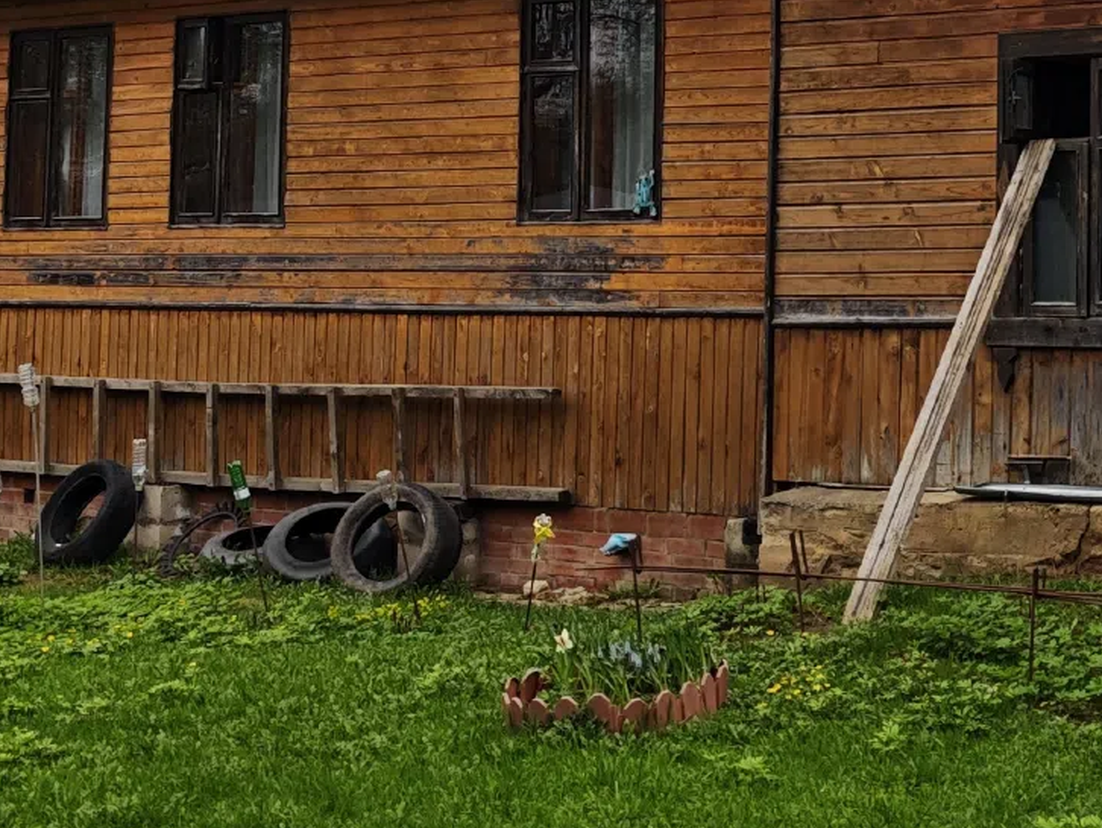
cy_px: 15
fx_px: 2420
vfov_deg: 18.9
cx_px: 1339
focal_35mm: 76
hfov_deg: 23.4
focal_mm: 6.55
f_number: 1.62
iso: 50
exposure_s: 1/1508
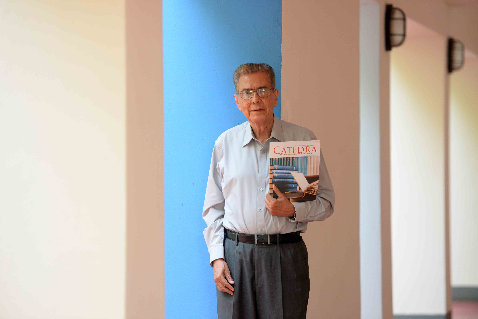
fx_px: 2059
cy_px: 160
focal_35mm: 155
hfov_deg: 13.2
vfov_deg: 8.9
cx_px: 239
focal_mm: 155
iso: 2000
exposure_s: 1/250
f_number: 2.8
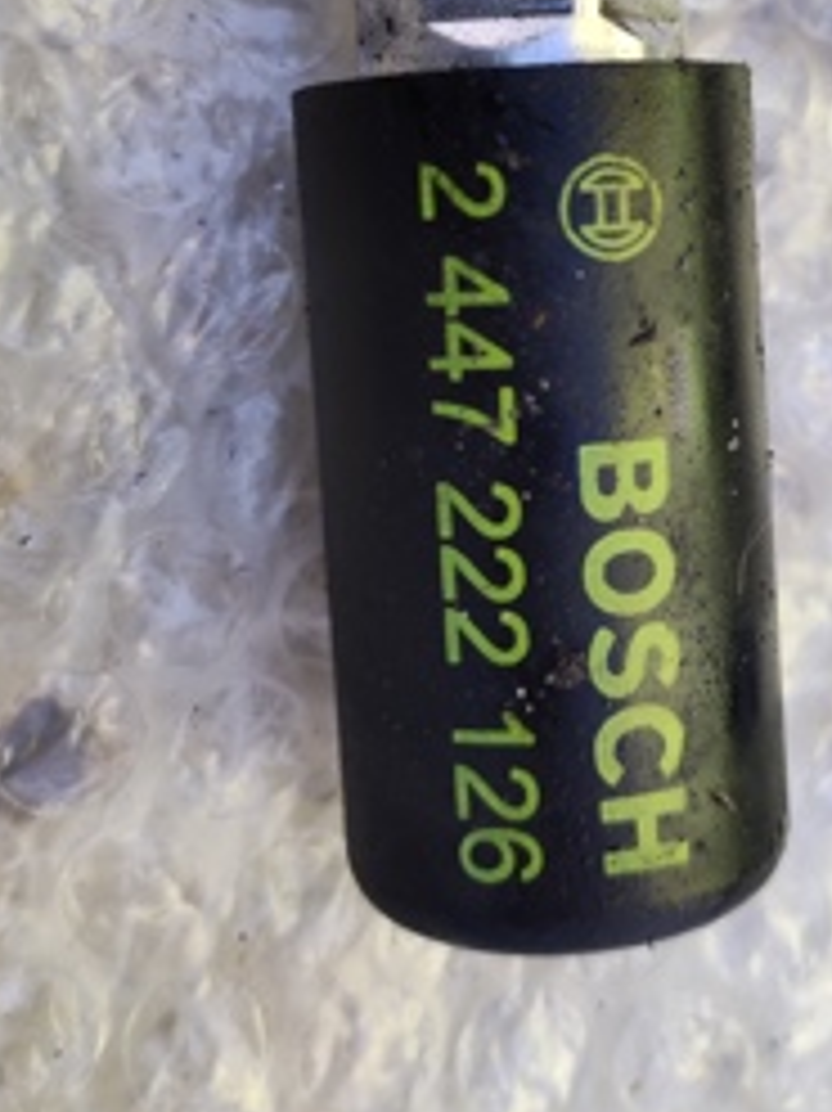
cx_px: 578
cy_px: 261
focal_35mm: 33
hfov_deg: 42.1
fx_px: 1058
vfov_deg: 52.6
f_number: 1.79
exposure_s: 1/100
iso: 70
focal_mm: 4.74
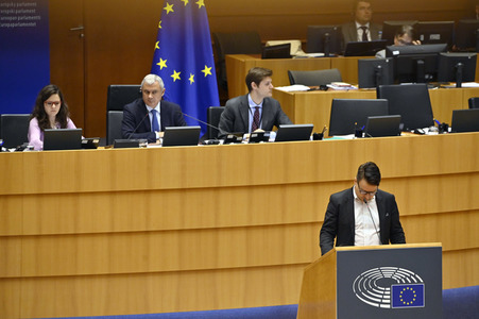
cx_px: 240
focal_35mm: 320
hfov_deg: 6.4
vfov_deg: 4.3
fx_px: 4255
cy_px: 160
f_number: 5.6
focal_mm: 320
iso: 4000
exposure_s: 1/500
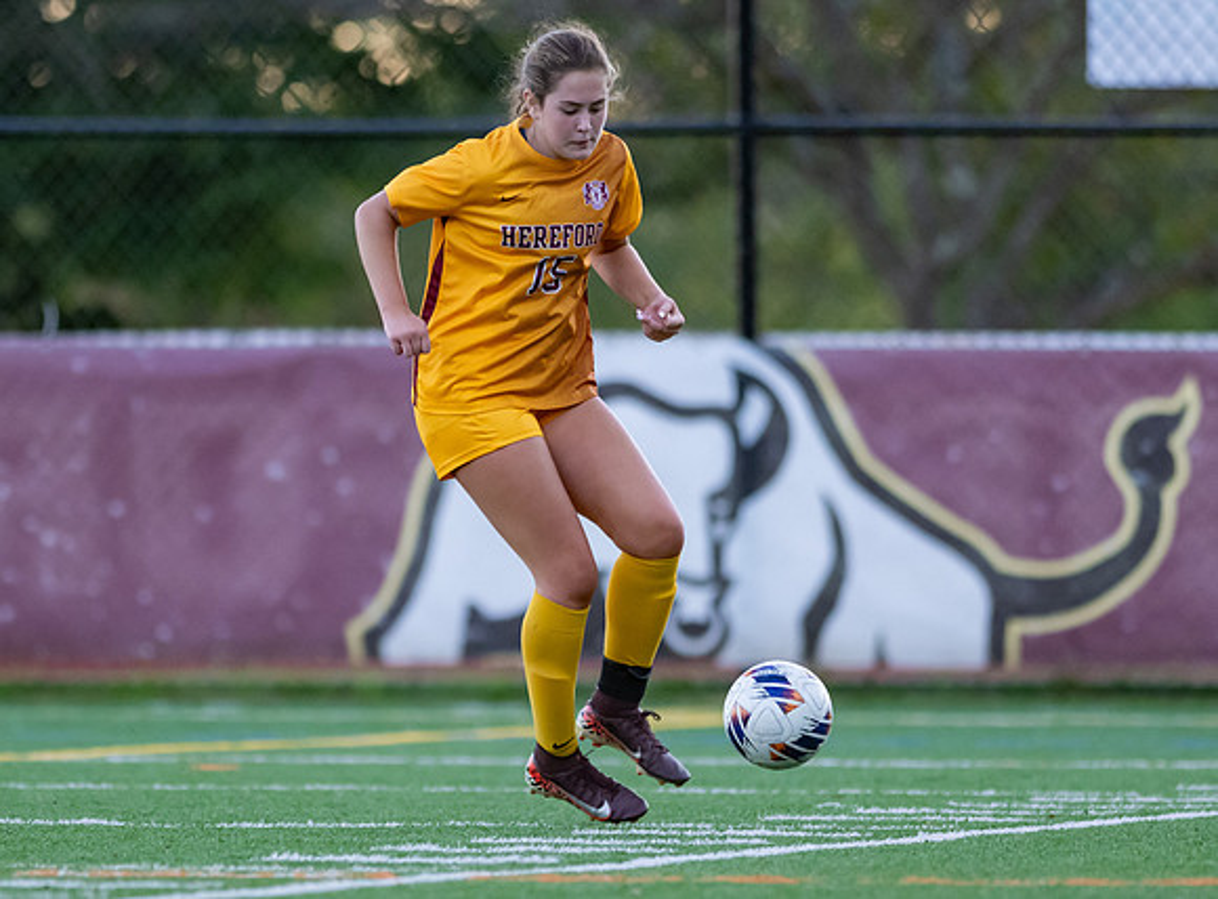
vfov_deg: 2.5
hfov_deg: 3.4
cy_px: 480
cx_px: 562
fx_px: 20340
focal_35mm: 581
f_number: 2.8
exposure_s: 1/1600
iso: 2200
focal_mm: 300
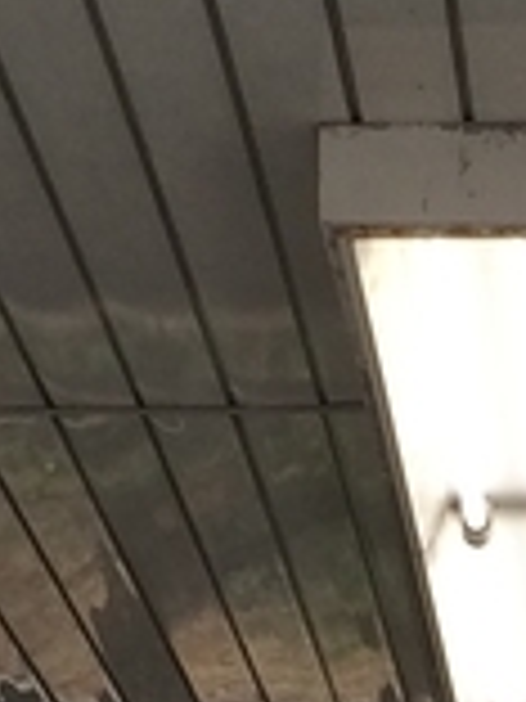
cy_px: 994
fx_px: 4518
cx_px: 575
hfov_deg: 6.6
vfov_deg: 8.7
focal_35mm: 223
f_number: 2.2
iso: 32
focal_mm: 4.15
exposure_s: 1/197
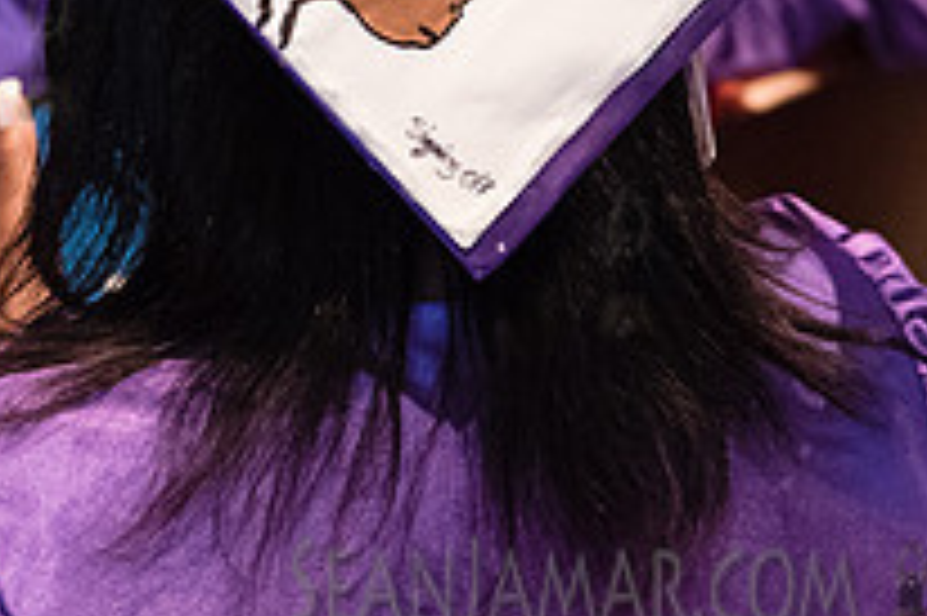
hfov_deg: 17.8
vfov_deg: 11.6
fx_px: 2959
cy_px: -201
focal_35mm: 115
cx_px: 418
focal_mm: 35
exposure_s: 1/100
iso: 4000
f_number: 2.8
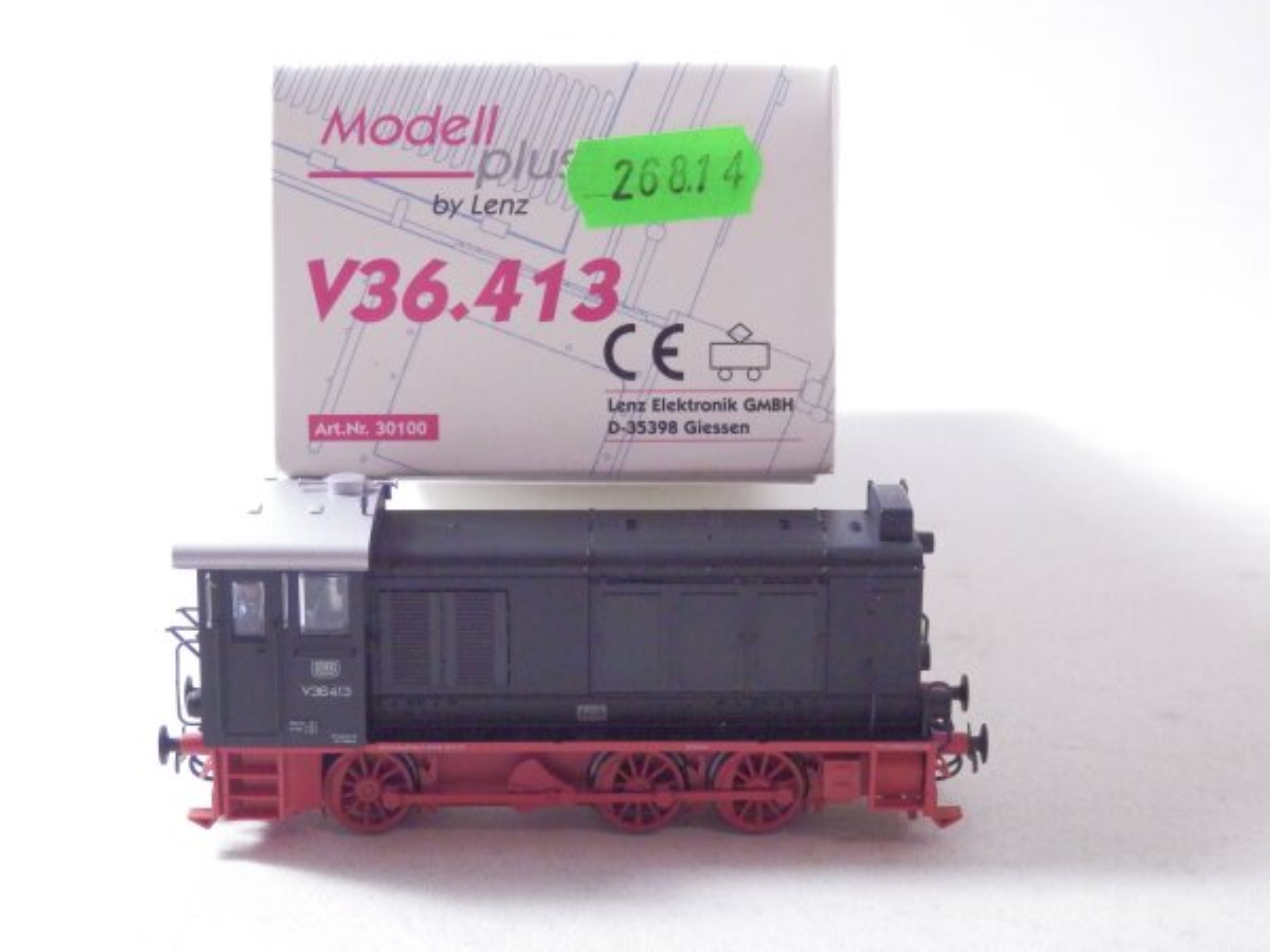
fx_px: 2421
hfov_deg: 29.4
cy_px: 476
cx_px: 635
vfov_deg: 22.3
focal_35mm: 66
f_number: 4.4
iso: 1600
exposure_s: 1/160
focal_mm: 11.9
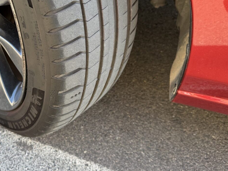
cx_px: 68
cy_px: 46
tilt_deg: -40.0
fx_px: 270
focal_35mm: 41
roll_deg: -2.5
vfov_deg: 34.5
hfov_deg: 44.8
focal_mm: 6.76
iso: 80
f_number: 1.78
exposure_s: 1/319
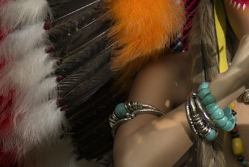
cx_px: 93
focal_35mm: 440
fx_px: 3047
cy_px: -86
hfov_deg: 4.7
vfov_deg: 3.1
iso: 200
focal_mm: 80
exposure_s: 1/200
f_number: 4
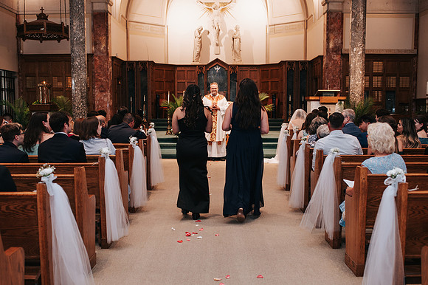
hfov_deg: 45.8
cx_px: 214
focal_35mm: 43
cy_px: 171
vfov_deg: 31.3
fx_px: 506
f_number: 3.2
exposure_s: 1/200
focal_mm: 35
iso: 800
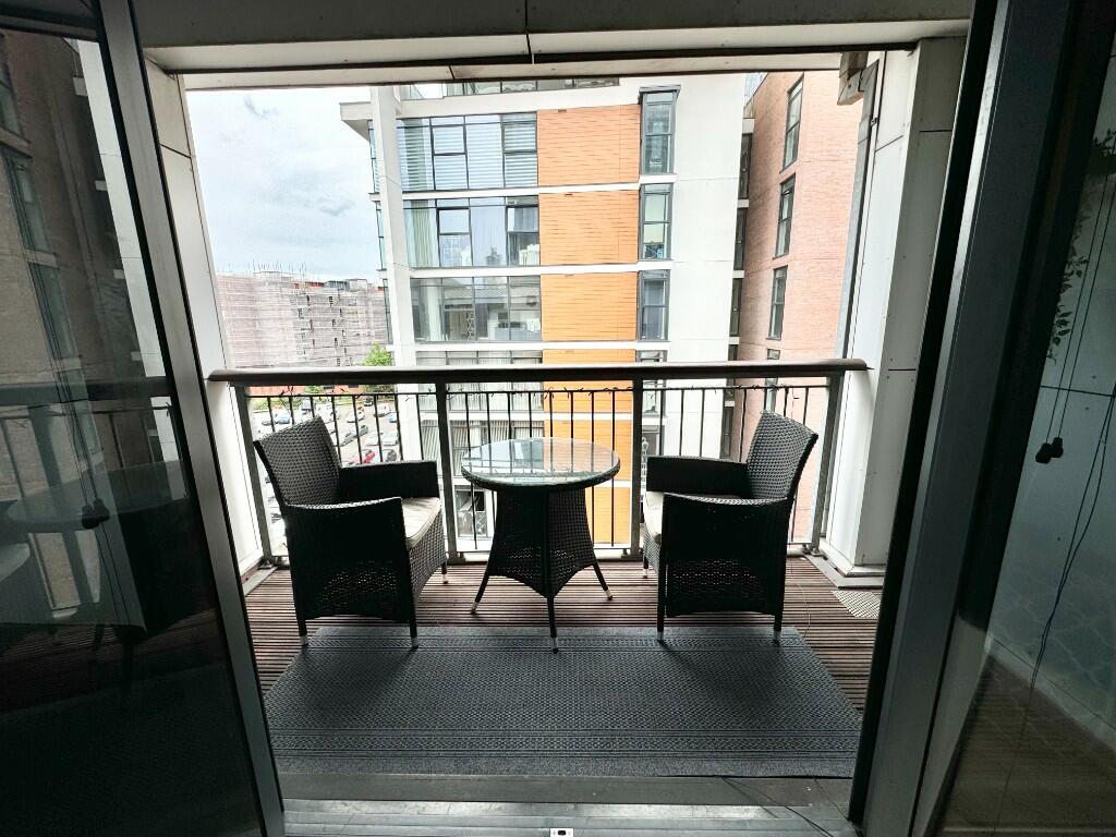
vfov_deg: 85.7
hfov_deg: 102.1
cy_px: 418
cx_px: 558
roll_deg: +1.1
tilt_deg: -11.4
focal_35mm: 14
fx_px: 451
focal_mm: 2.22
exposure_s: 1/260
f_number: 2.2
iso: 40
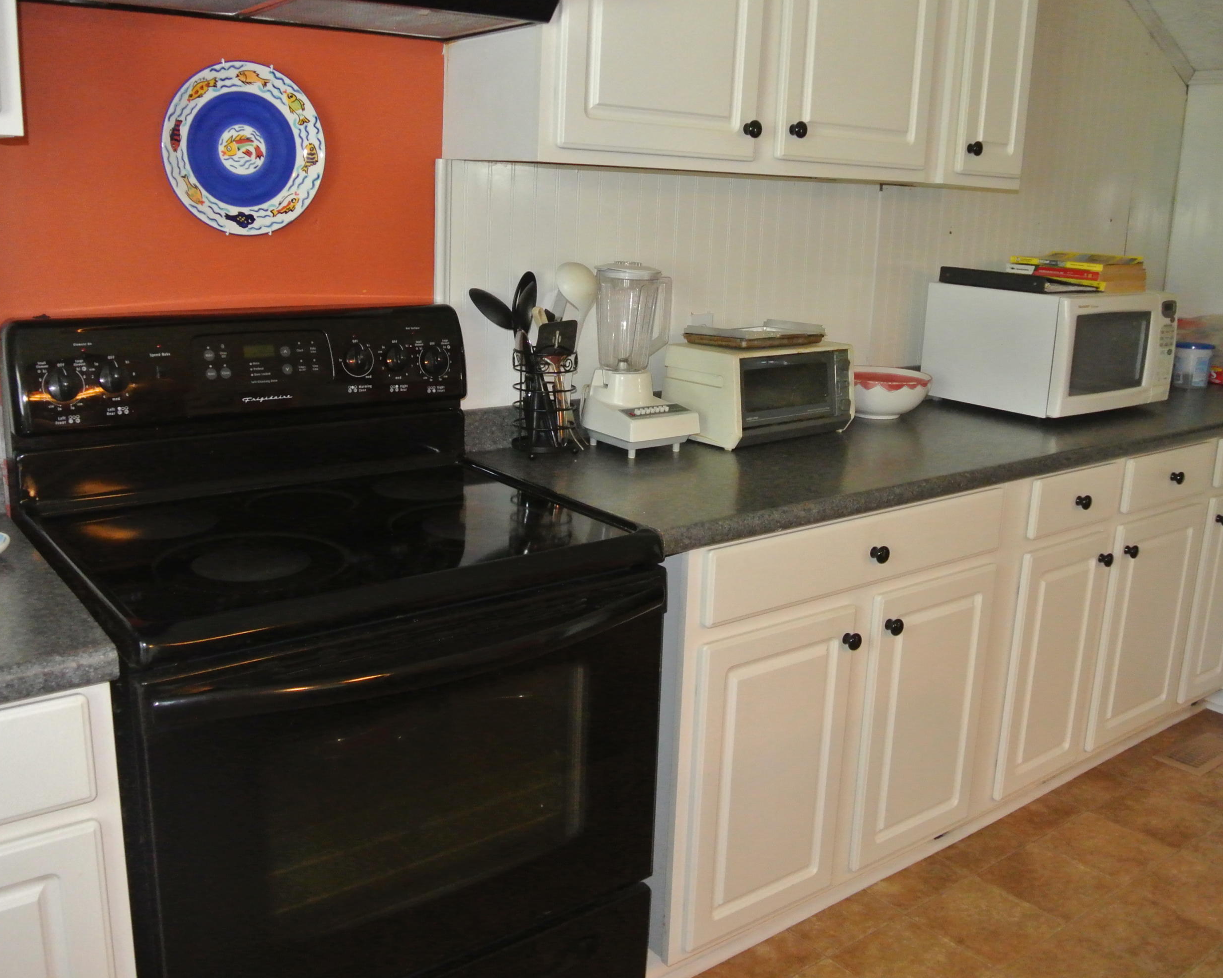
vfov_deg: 47.1
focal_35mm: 31
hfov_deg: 57.2
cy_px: 486
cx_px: 631
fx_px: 1122
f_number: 3.5
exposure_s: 1/60
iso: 1800
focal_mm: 10
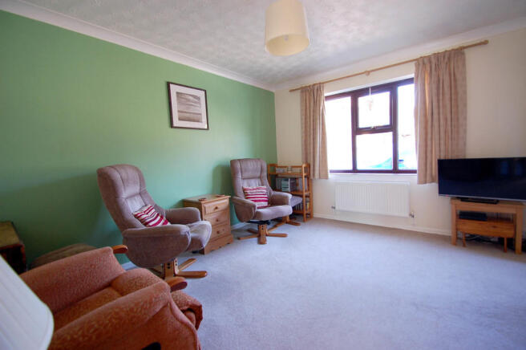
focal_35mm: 15
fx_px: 219
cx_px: 263
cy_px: 175
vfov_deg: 77.2
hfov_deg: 100.4
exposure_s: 1/30
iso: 500
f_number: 3.5
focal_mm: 10
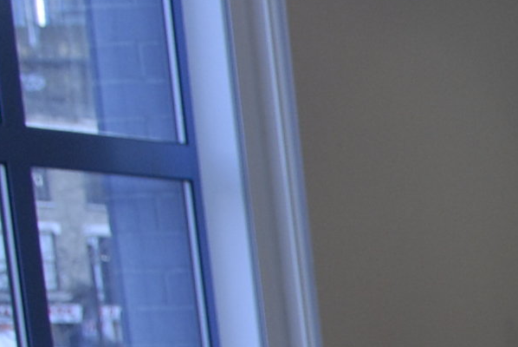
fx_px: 2380
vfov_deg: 7.7
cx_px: 1561
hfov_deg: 9.6
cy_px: 834
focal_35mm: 165
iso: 200
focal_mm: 17
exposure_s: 1/15
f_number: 4.5
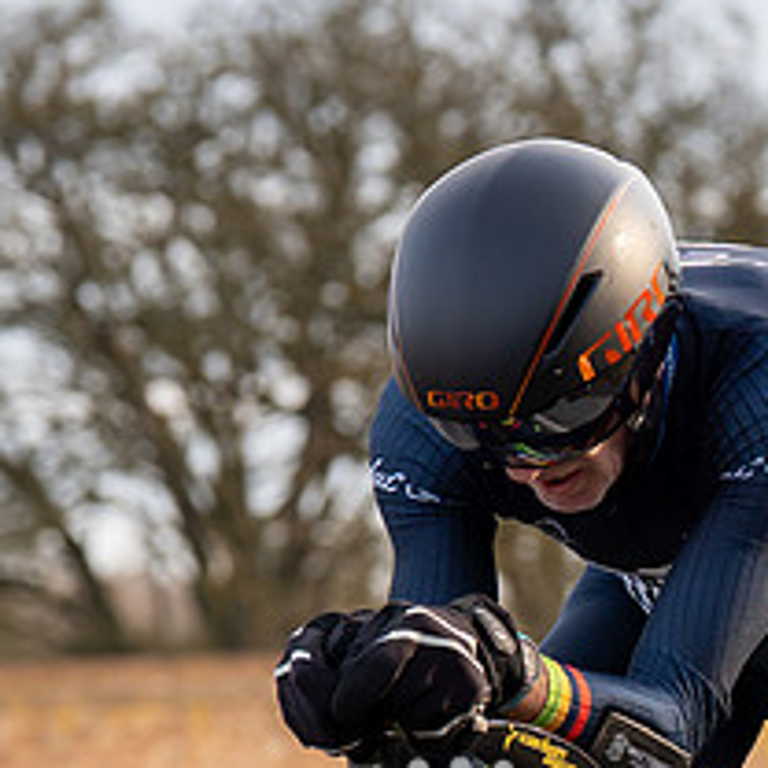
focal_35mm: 432
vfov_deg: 4.1
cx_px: 672
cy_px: 592
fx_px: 10844
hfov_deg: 4.1
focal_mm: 95
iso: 160
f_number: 4
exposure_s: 1/800
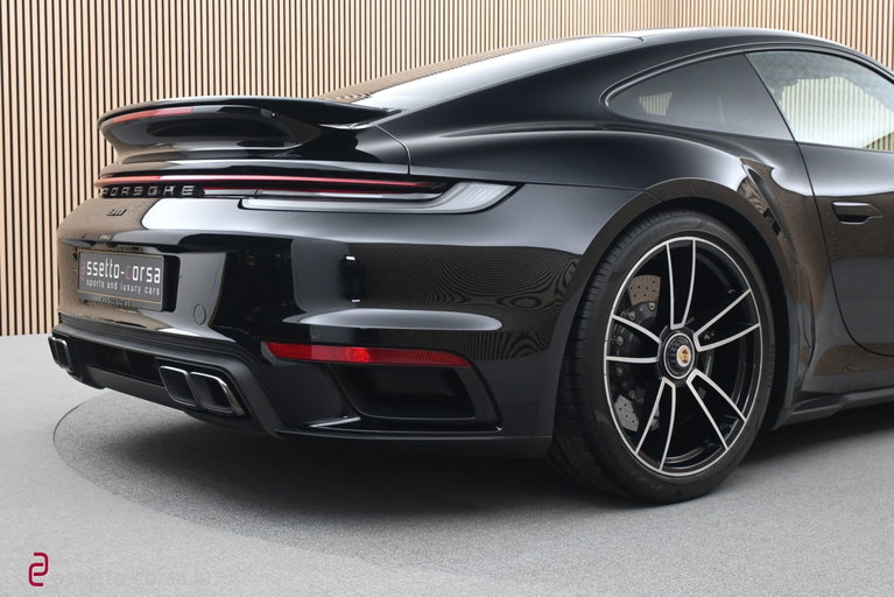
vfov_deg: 29.4
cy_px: 298
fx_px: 1136
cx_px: 447
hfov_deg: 42.9
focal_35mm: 46
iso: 1400
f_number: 4.8
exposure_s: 1/50
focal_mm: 30.5
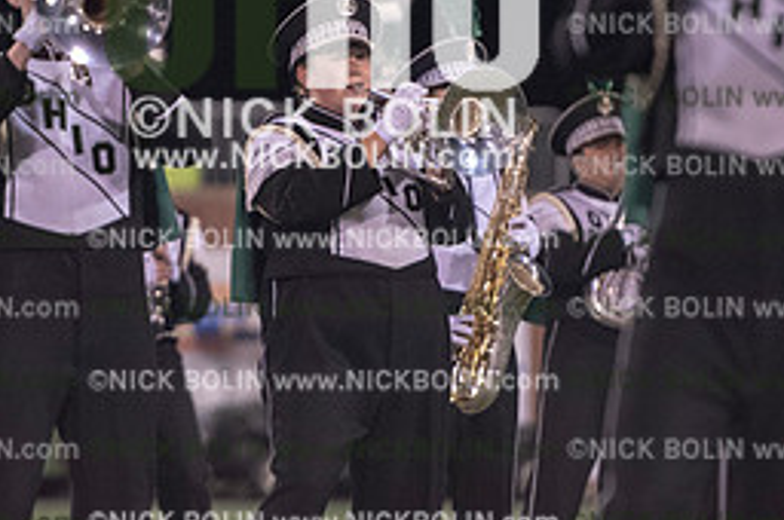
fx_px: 9874
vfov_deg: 3.0
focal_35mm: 454
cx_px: 322
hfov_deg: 4.5
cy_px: 26
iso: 5000
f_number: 3.2
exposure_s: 1/1250
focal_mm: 200
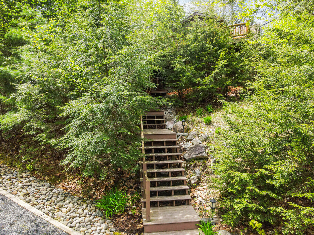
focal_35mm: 24
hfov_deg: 71.6
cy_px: 118
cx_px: 157
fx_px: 218
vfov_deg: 56.8
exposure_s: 1/400
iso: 200
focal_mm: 4.5
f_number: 2.8
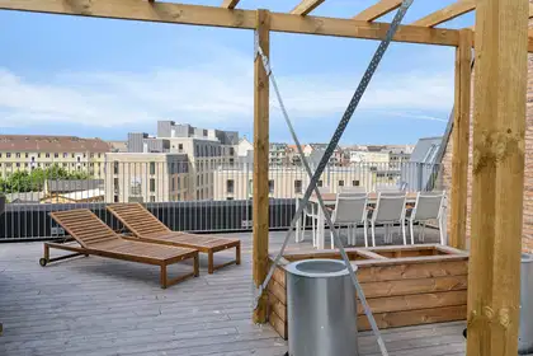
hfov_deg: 61.9
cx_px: 266
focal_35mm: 30
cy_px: 178
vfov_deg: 43.6
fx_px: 444
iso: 200
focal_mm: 20
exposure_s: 1/320
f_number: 8
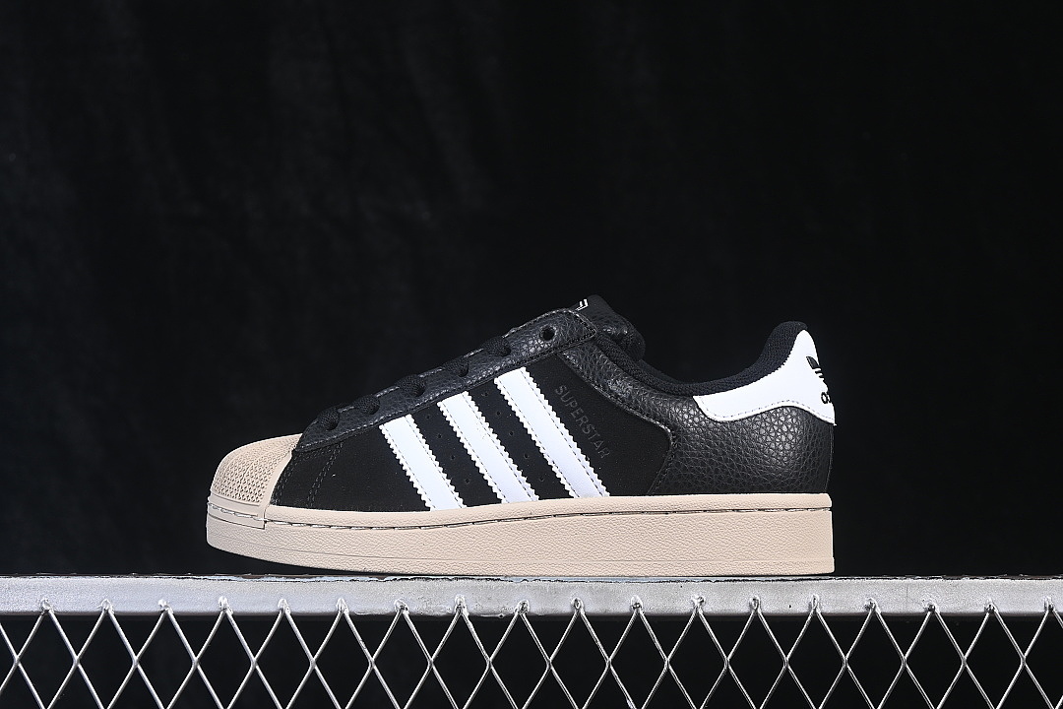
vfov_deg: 18.2
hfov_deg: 27.0
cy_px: 354
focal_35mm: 75
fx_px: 2214
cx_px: 532
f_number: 6.3
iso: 160
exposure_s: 1/60
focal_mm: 50
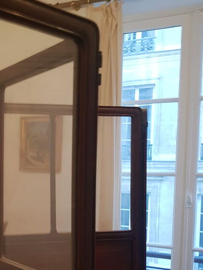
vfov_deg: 38.9
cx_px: 23
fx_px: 375
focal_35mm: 48
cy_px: 193
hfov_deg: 29.1
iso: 200
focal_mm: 4.2
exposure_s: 1/33
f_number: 1.7
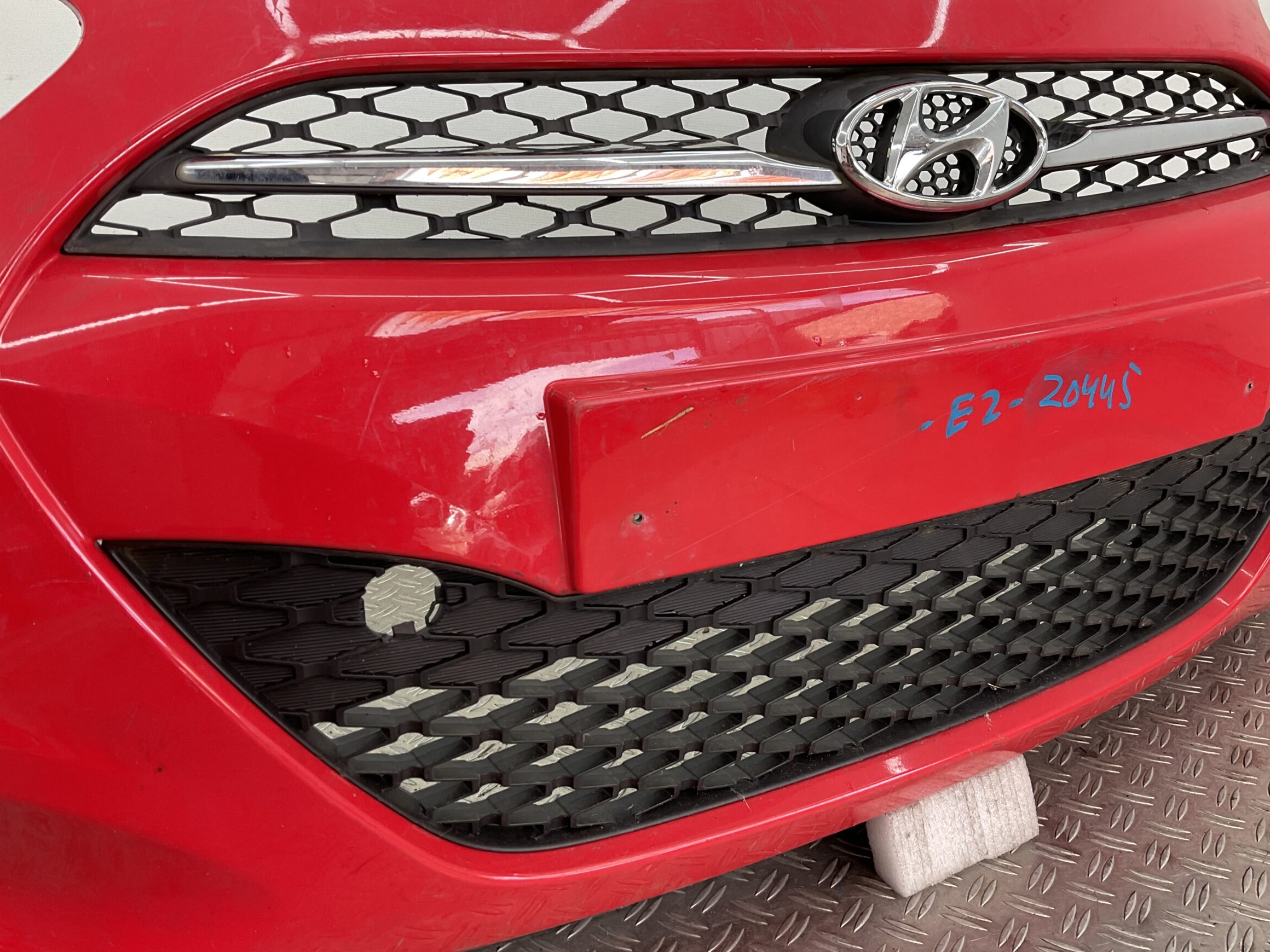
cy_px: 445
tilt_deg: -18.6
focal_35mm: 32
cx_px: 698
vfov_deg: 44.1
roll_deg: -0.6
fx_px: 1174
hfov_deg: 56.7
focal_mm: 3
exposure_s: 1/120
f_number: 1.8
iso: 32
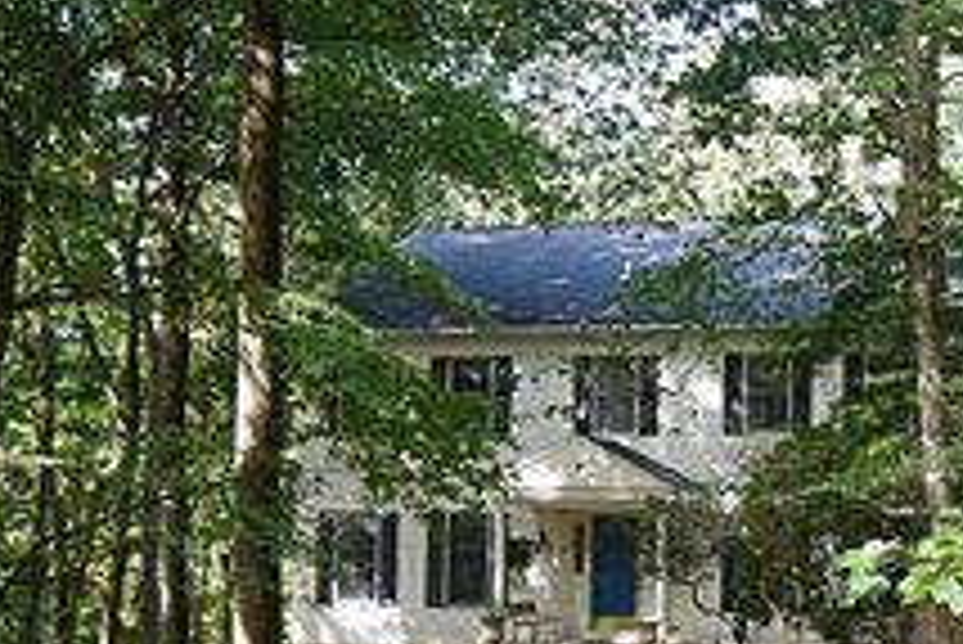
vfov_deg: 19.4
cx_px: 824
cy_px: 408
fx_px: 1874
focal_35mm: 70
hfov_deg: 28.0
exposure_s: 1/250
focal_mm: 20
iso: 1600
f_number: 5.6
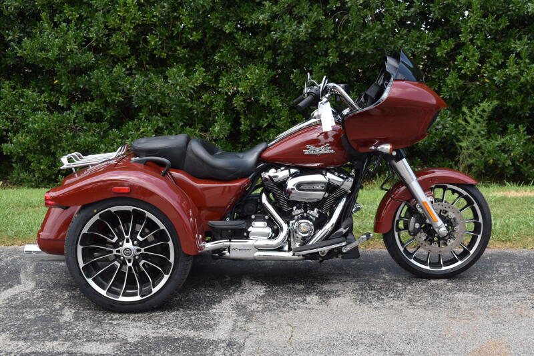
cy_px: 178
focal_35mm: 51
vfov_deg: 26.5
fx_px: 756
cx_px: 267
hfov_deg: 38.9
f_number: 8
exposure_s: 1/250
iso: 180
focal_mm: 34
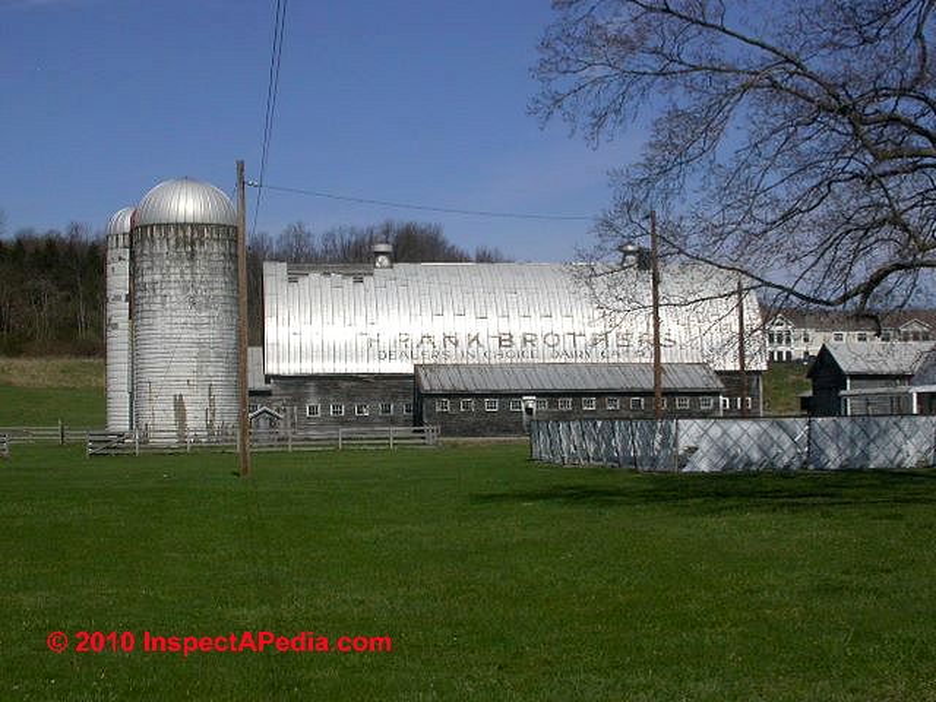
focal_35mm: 60
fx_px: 1622
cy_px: 351
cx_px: 468
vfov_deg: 24.4
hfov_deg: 32.2
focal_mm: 12.6
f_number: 7.9
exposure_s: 1/674
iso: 100
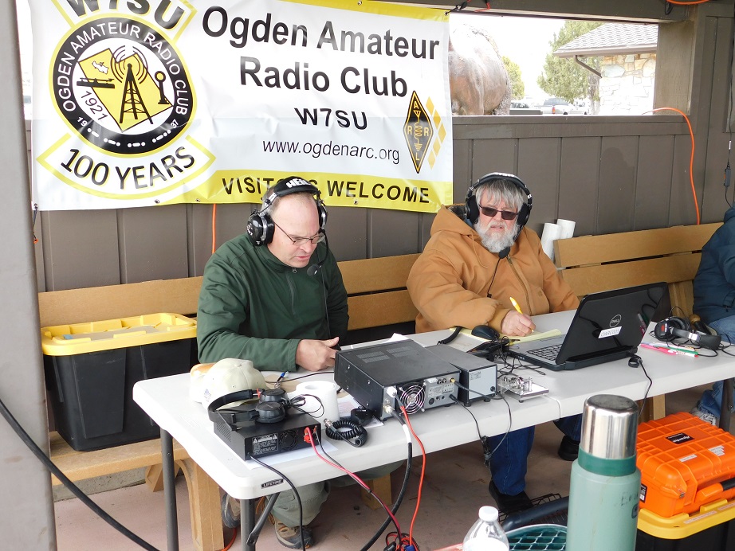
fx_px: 850
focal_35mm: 40
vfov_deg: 36.0
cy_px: 276
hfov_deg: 46.8
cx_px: 368
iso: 125
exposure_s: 1/100
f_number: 3.6
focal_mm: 7.1
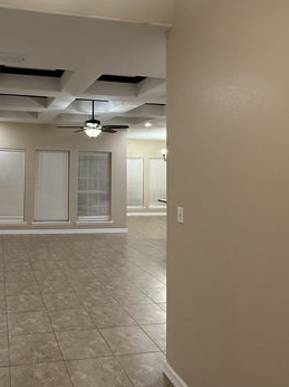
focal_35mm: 27
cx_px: 52
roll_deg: -1.2
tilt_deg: +4.5
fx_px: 301
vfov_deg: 64.6
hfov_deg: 48.1
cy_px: 152
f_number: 2.2
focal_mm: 2.22
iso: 500
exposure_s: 1/120
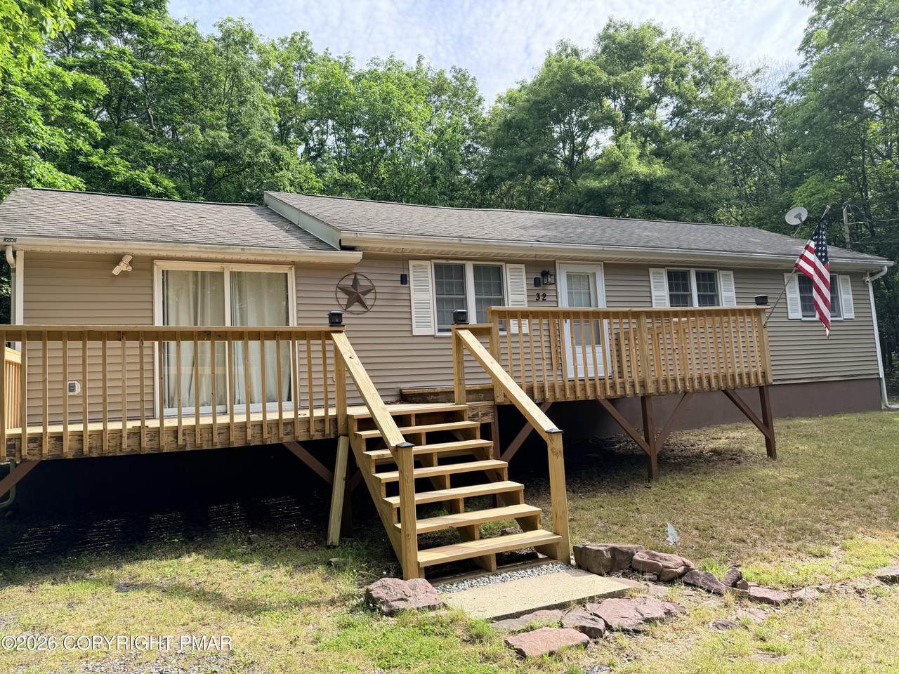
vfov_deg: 56.8
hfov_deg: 71.6
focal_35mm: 24
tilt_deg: +5.4
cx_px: 450
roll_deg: +4.0
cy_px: 337
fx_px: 623
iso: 80
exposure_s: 1/1361
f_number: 1.78
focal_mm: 6.76
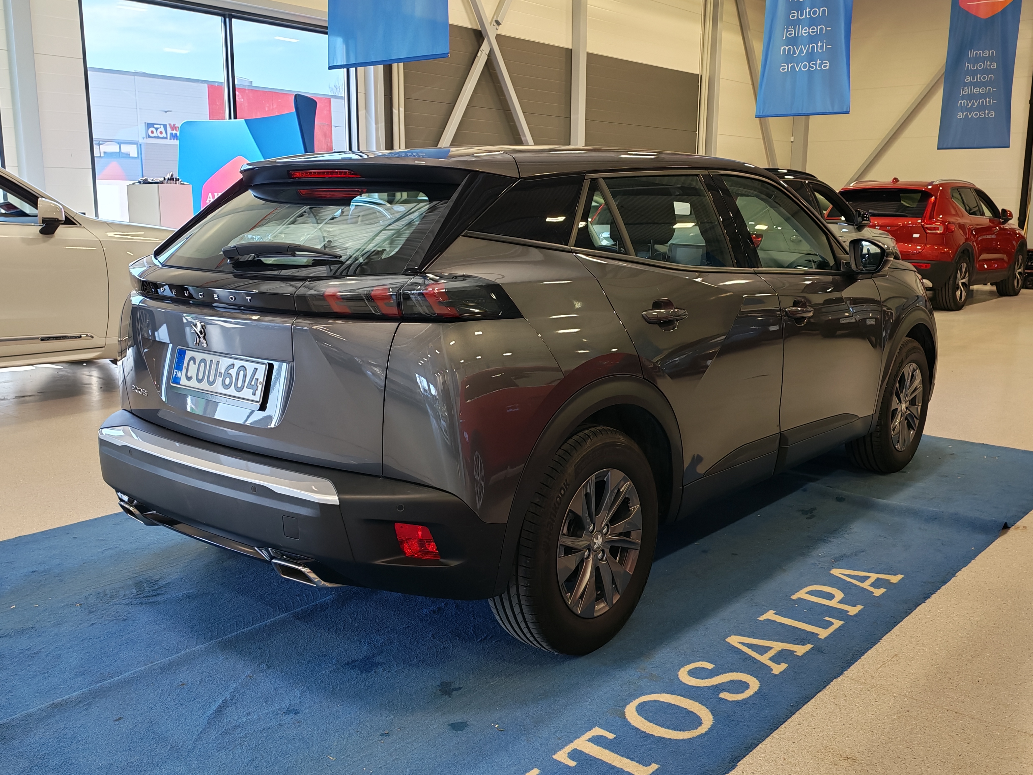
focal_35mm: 34
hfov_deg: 54.0
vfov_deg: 41.8
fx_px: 1015
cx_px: 516
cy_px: 388
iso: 100
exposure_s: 1/100
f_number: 1.9
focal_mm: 6.12
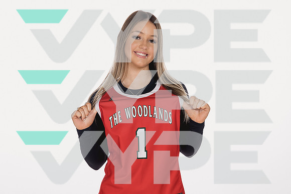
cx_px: 148
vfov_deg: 18.1
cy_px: 98
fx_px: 611
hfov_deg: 26.8
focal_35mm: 76
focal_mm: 70
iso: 640
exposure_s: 1/250
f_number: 5.6
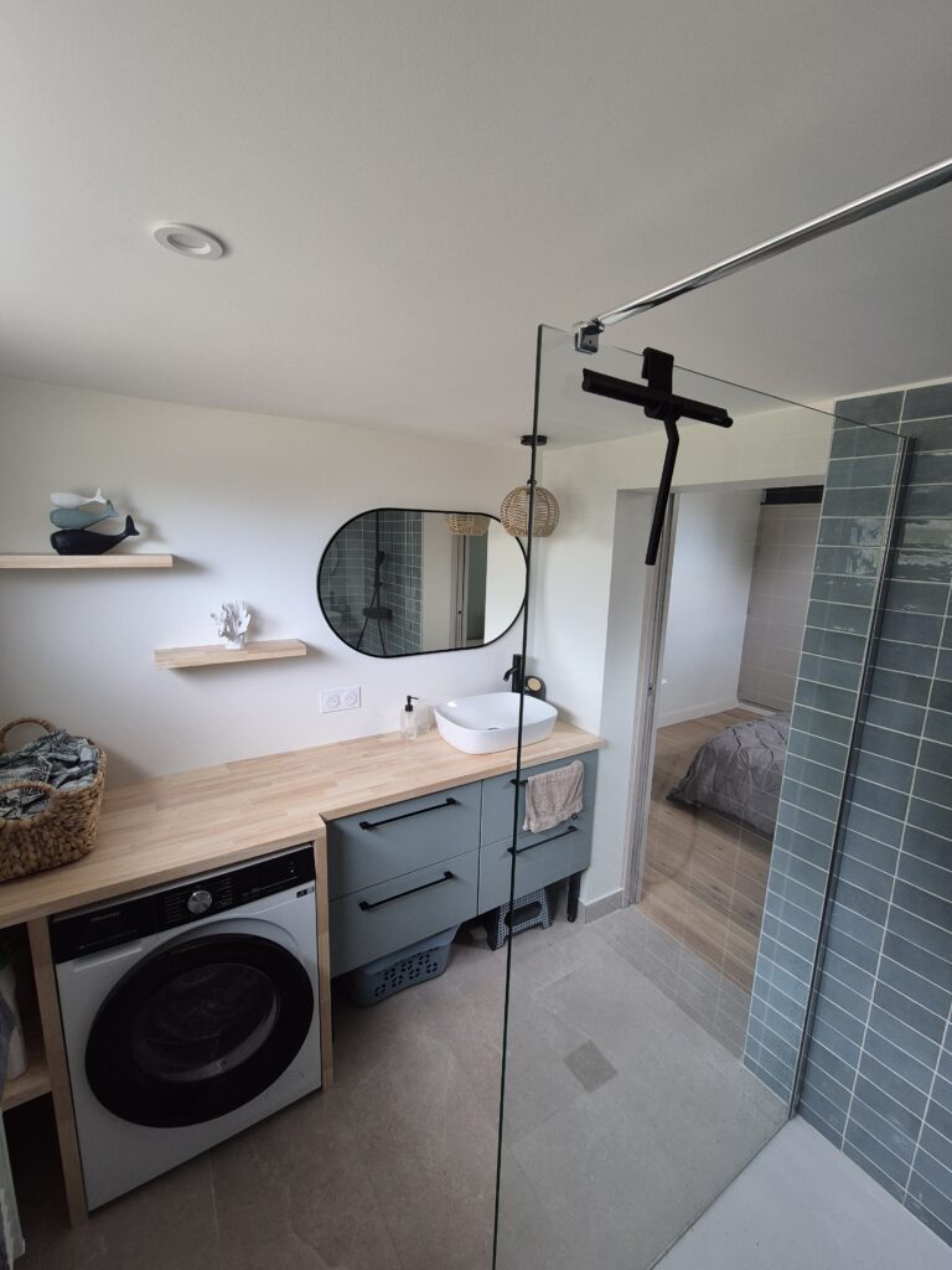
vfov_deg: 106.2
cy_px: 635
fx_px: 477
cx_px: 476
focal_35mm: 13
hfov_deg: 89.9
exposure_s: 1/50
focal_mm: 2.2
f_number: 2.2
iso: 125
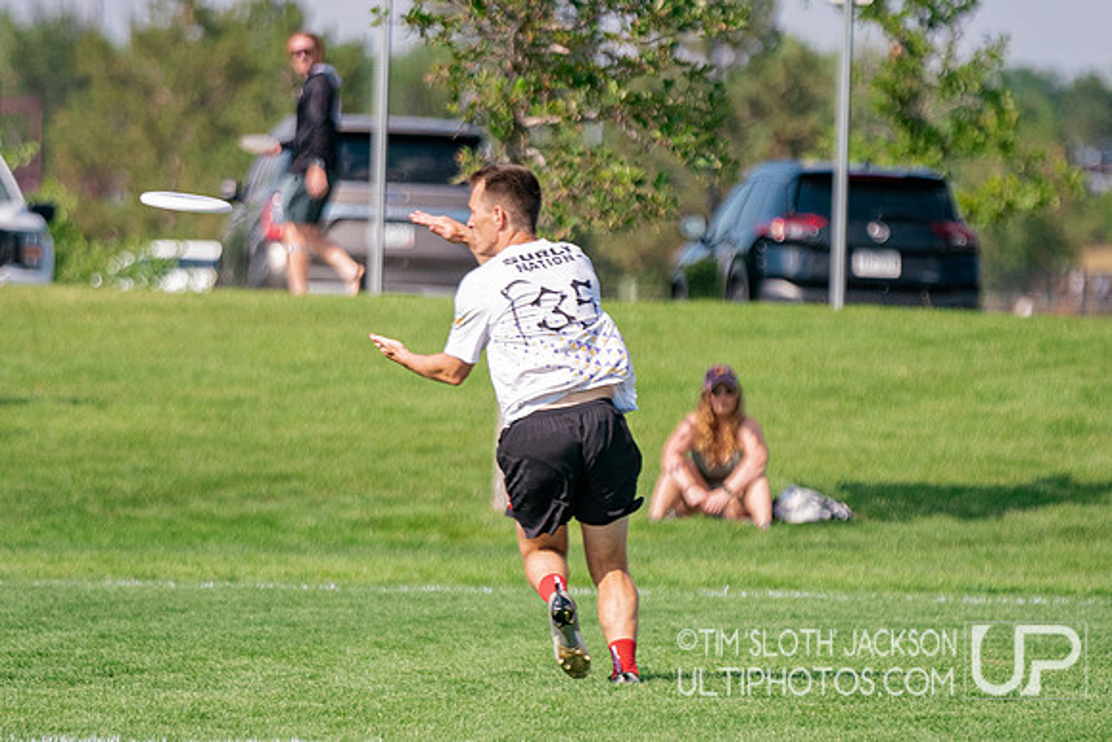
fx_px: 12312
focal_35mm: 399
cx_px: 598
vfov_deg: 3.5
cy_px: 381
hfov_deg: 5.2
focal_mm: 200
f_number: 2.8
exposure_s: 1/10000
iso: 640
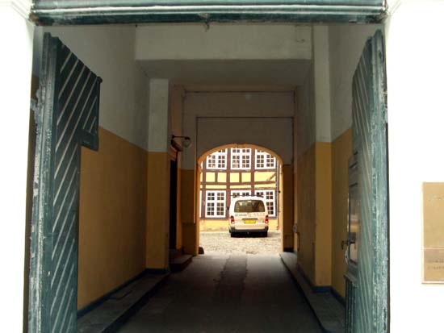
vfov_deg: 35.2
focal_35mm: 41
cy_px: 166
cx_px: 222
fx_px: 526
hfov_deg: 45.8
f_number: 2.8
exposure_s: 1/160
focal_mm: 6.8
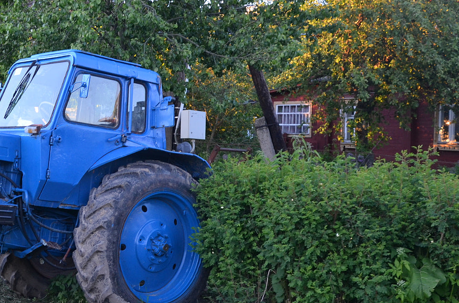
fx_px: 762
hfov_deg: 32.2
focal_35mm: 60
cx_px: 64
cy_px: 109
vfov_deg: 22.4
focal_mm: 21
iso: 400
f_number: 4.5
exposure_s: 1/80
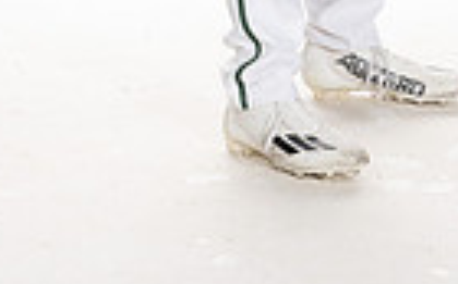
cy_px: -444
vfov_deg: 6.6
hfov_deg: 11.2
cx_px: 258
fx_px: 2330
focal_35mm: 187
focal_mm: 57
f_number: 6.3
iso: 400
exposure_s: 1/250
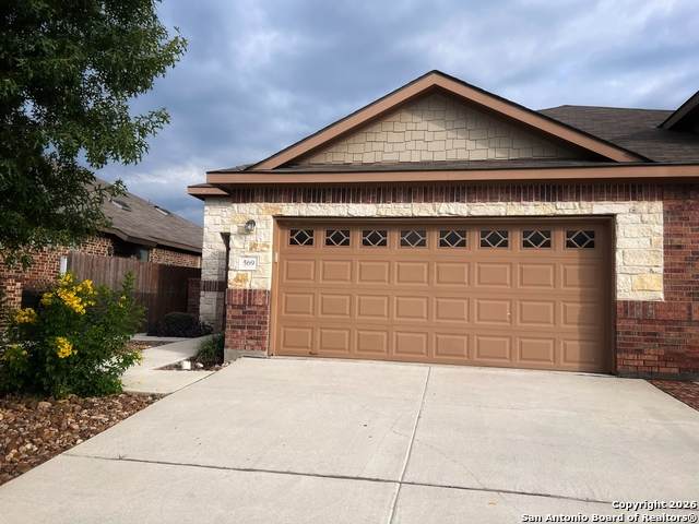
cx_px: 350
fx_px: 525
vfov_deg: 53.1
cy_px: 262
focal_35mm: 26
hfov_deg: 67.3
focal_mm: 5.7
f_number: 1.5
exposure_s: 1/2513
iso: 50
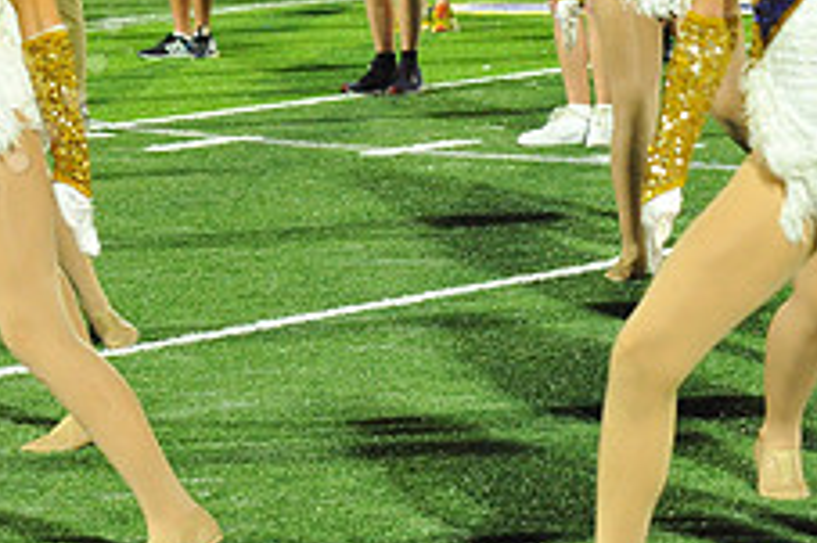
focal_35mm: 255
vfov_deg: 5.4
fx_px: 5783
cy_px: -93
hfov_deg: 8.0
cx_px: -202
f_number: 5.6
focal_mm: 100
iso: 5000
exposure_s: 1/250
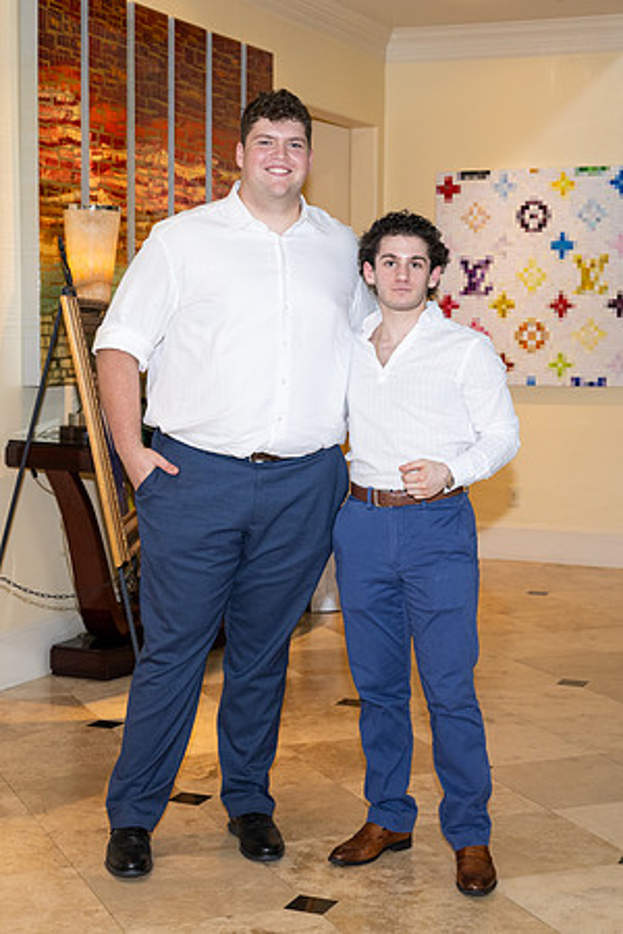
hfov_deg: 22.6
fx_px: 1559
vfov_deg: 33.4
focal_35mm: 60
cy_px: 467
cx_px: 322
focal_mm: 39
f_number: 5.6
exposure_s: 1/80
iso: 800
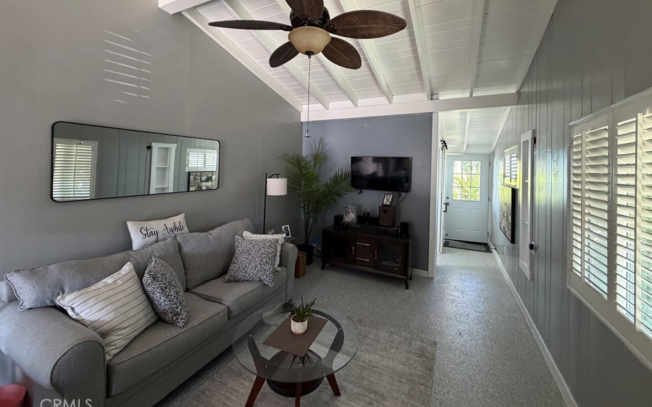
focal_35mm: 15
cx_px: 326
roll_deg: -0.7
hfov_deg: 101.5
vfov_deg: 74.1
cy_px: 167
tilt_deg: +0.3
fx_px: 267
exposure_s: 1/72
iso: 320
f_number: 2.2
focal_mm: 2.22
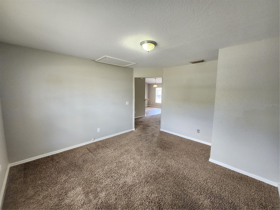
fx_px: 105
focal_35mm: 13
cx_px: 140
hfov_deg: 106.2
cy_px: 105
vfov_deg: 89.9
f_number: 2.2
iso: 200
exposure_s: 1/60
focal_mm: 2.2
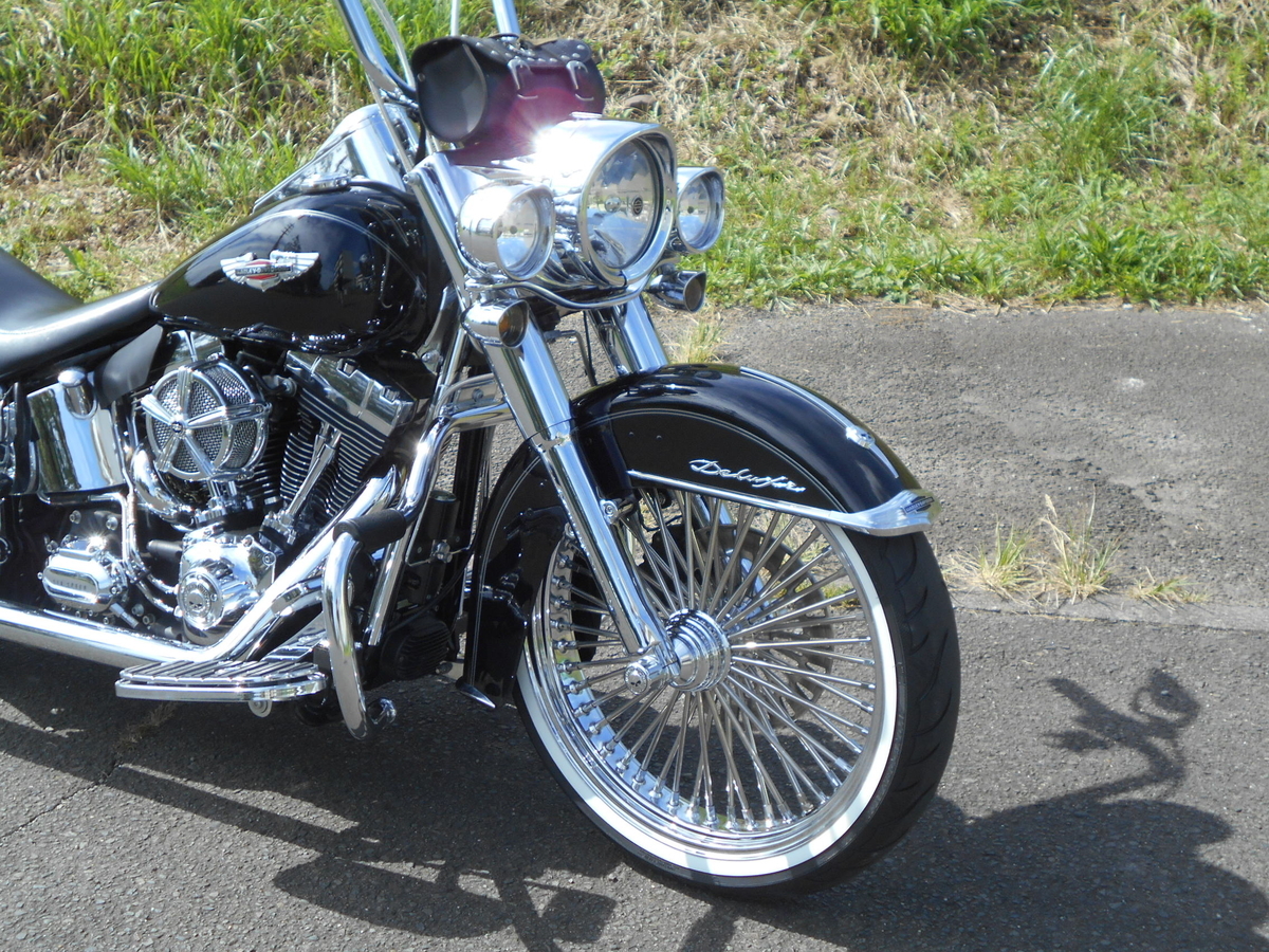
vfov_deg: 32.9
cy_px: 476
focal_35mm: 44
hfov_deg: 42.9
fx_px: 1613
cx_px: 634
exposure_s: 1/400
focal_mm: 7.7
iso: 80
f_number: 4.2
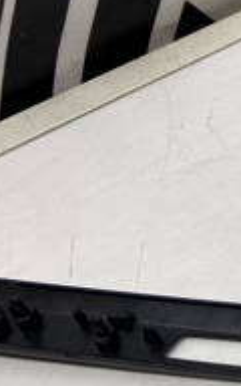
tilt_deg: -42.8
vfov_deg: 22.3
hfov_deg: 11.8
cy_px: 83
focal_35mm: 92
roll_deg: +0.1
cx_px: 566
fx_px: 967
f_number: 1.8
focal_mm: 4.25
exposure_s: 1/91
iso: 64
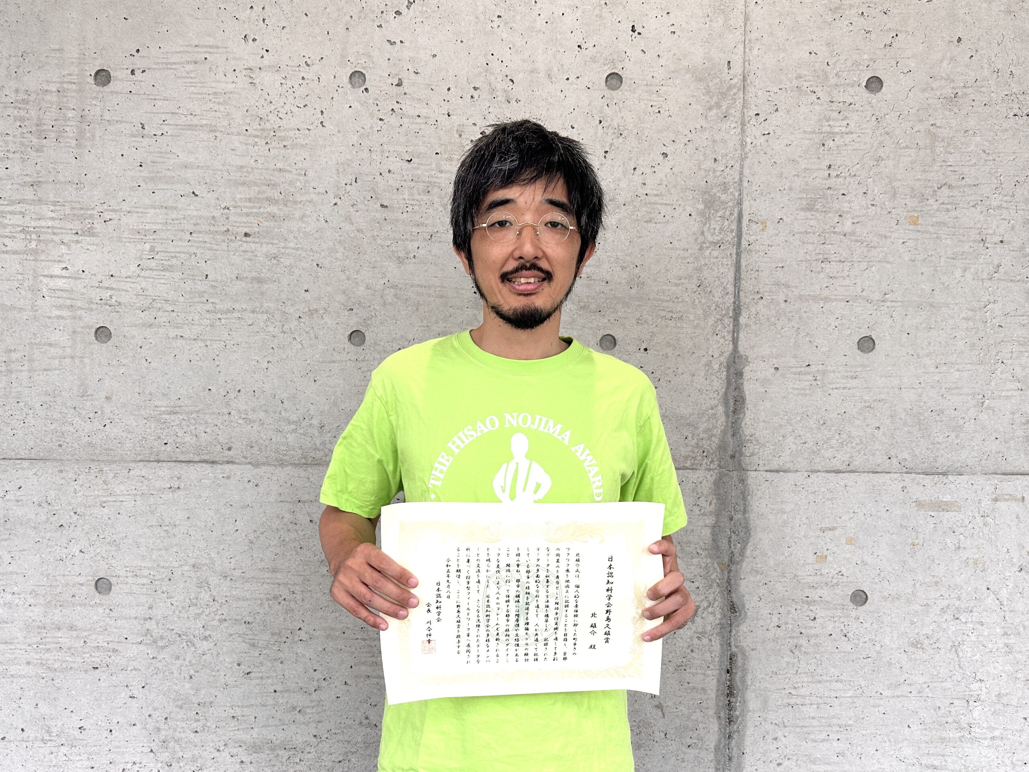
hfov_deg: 71.6
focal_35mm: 24
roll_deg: -0.7
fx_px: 713
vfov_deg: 56.8
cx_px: 514
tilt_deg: -2.4
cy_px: 386
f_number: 1.78
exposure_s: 1/121
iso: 125
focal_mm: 6.86
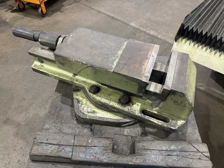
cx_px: 112
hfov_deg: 71.6
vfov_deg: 56.8
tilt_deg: -52.2
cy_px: 84
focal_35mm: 24
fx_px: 155
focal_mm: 6.76
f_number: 1.78
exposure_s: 1/60
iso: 400
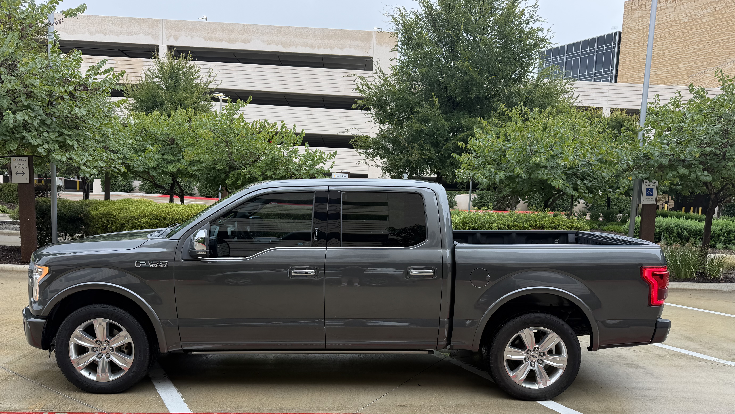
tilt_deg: -7.5
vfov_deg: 42.6
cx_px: 367
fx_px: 526
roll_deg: -2.3
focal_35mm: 27
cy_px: 253
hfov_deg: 69.9
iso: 80
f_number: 1.78
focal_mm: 6.76
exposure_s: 1/478
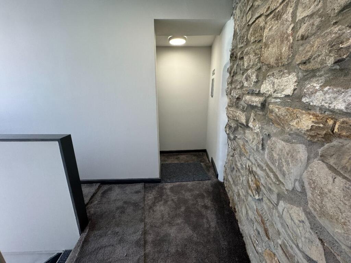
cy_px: 132
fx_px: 142
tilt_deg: -15.3
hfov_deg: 102.1
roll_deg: +1.0
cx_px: 176
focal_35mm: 14
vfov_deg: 85.7
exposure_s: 1/100
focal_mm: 2.22
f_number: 2.2
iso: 160
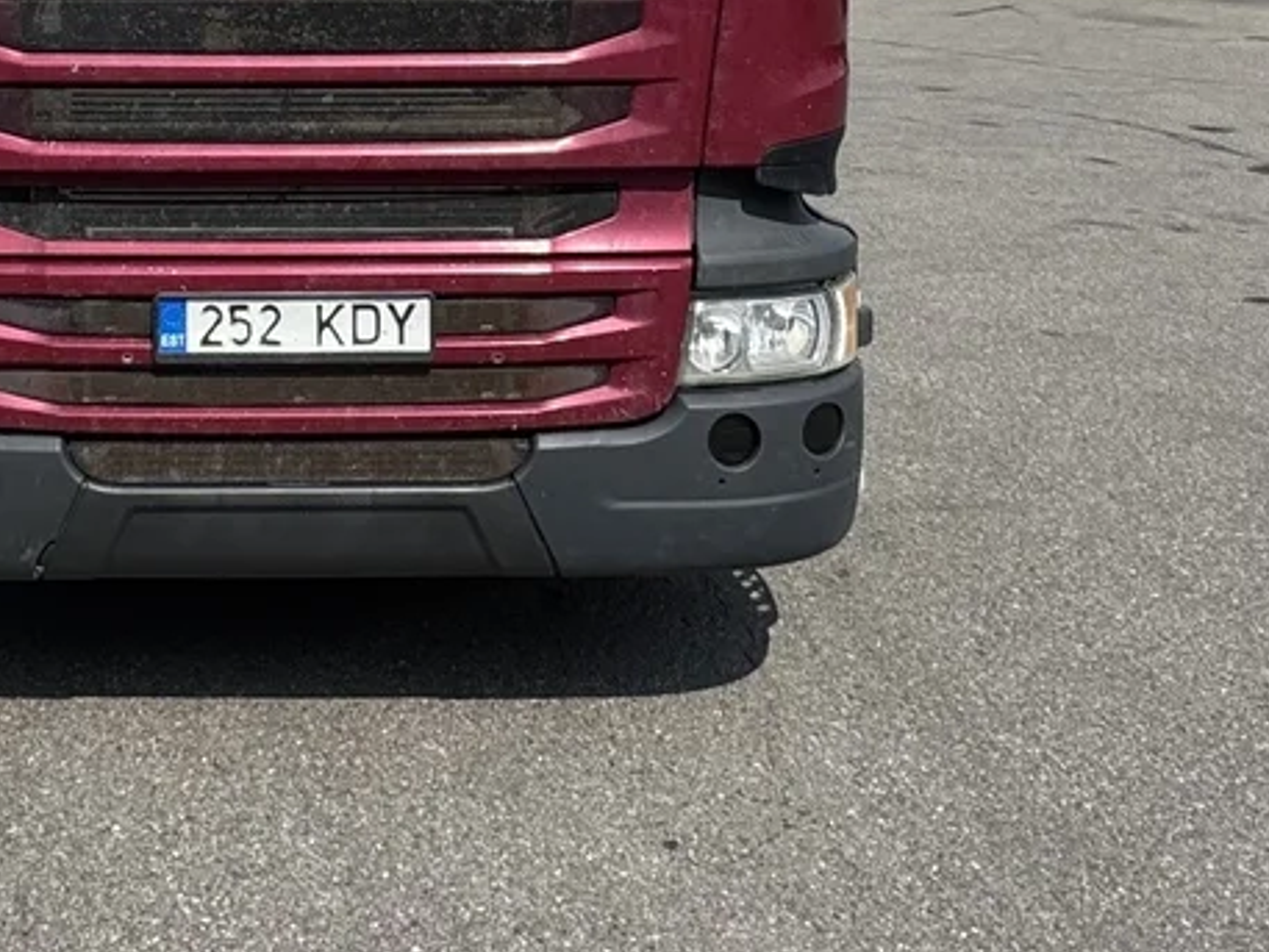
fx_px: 1797
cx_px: 311
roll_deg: +0.3
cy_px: -158
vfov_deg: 26.7
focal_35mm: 49
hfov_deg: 37.9
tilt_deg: +1.7
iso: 50
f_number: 2.2
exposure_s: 1/1672
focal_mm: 2.22
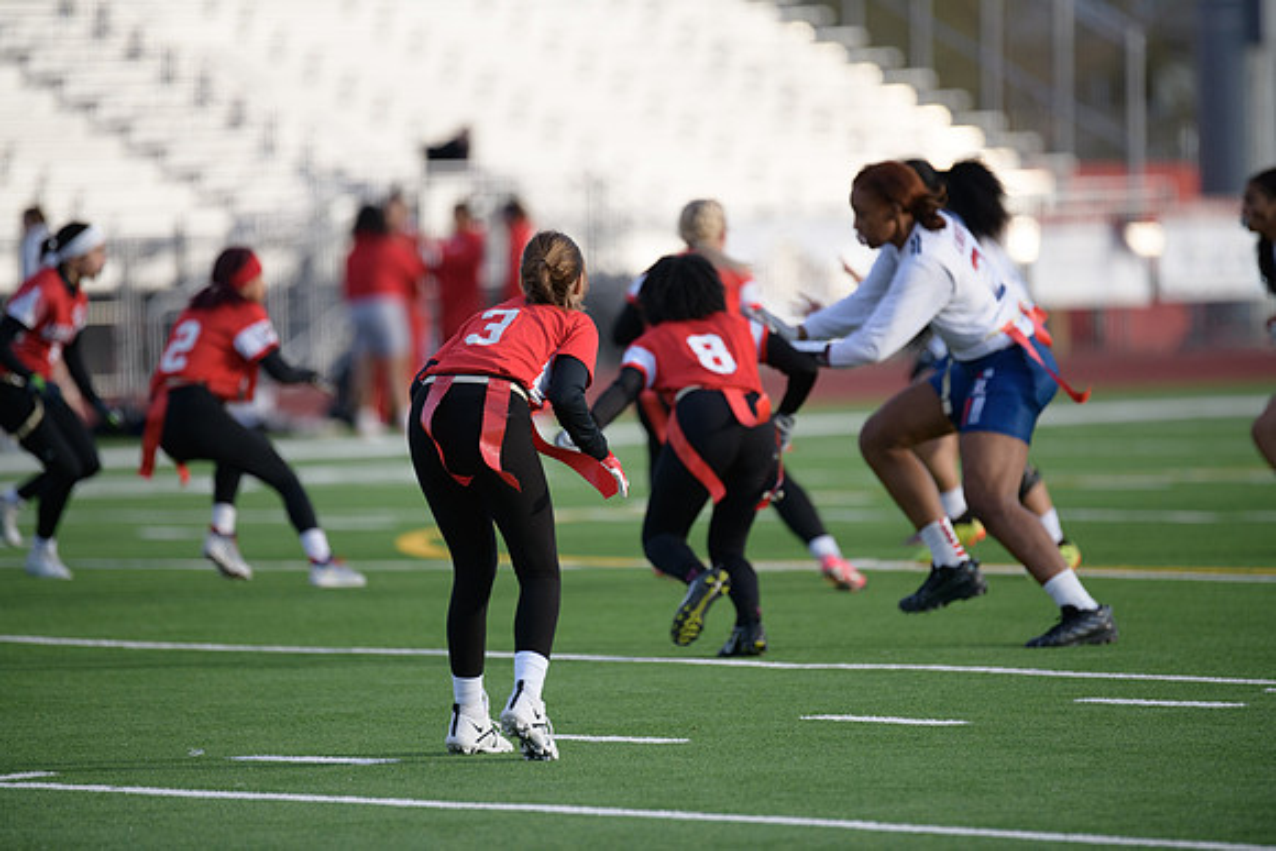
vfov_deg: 4.6
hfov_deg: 6.9
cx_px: 638
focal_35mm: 300
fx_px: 10635
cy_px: 426
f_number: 2.8
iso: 560
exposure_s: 1/3200
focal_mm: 300
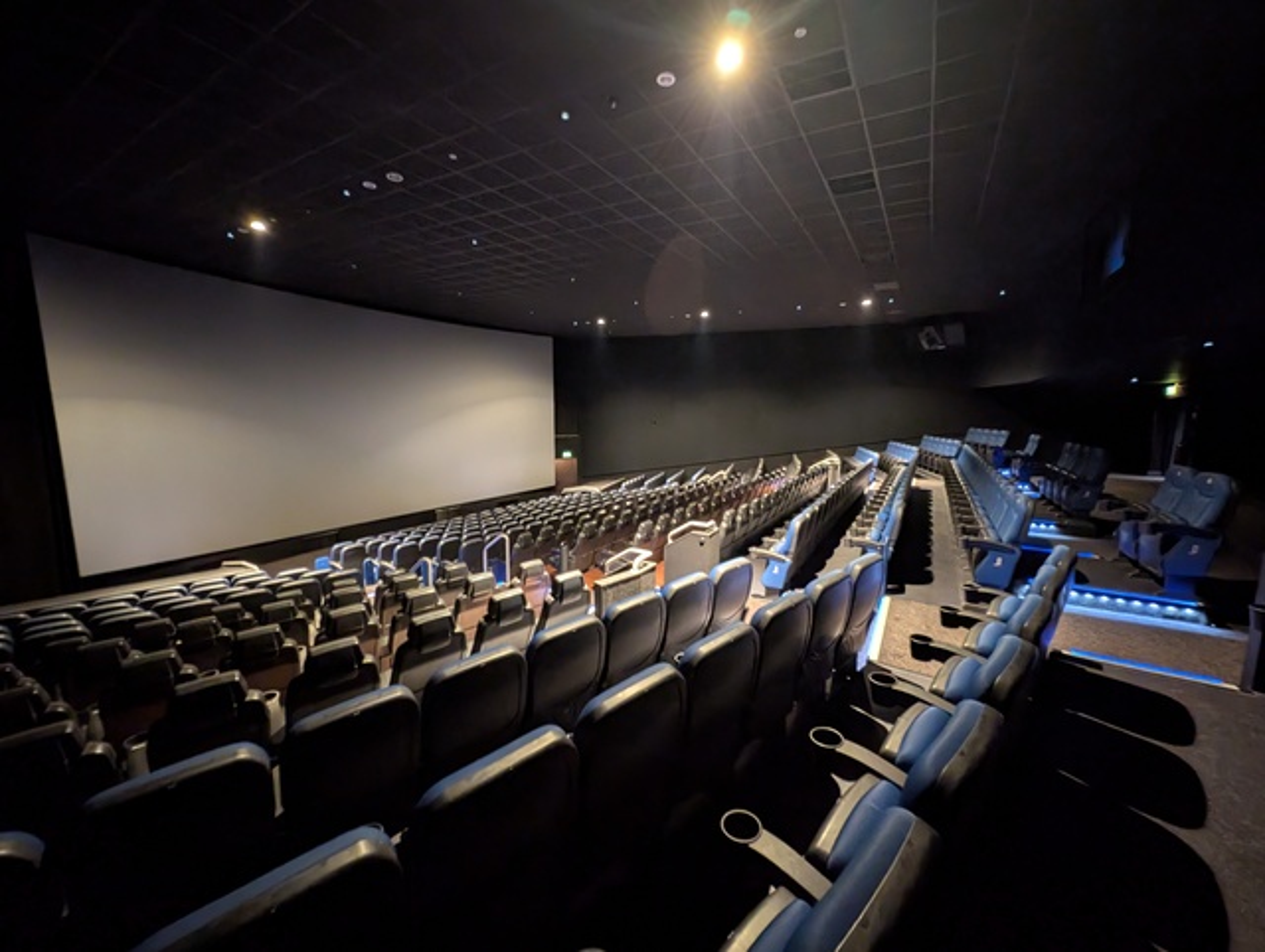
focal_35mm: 12
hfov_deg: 110.5
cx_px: 632
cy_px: 476
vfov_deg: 94.6
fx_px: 439
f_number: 1.95
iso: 663
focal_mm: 2.23
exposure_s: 1/2.44
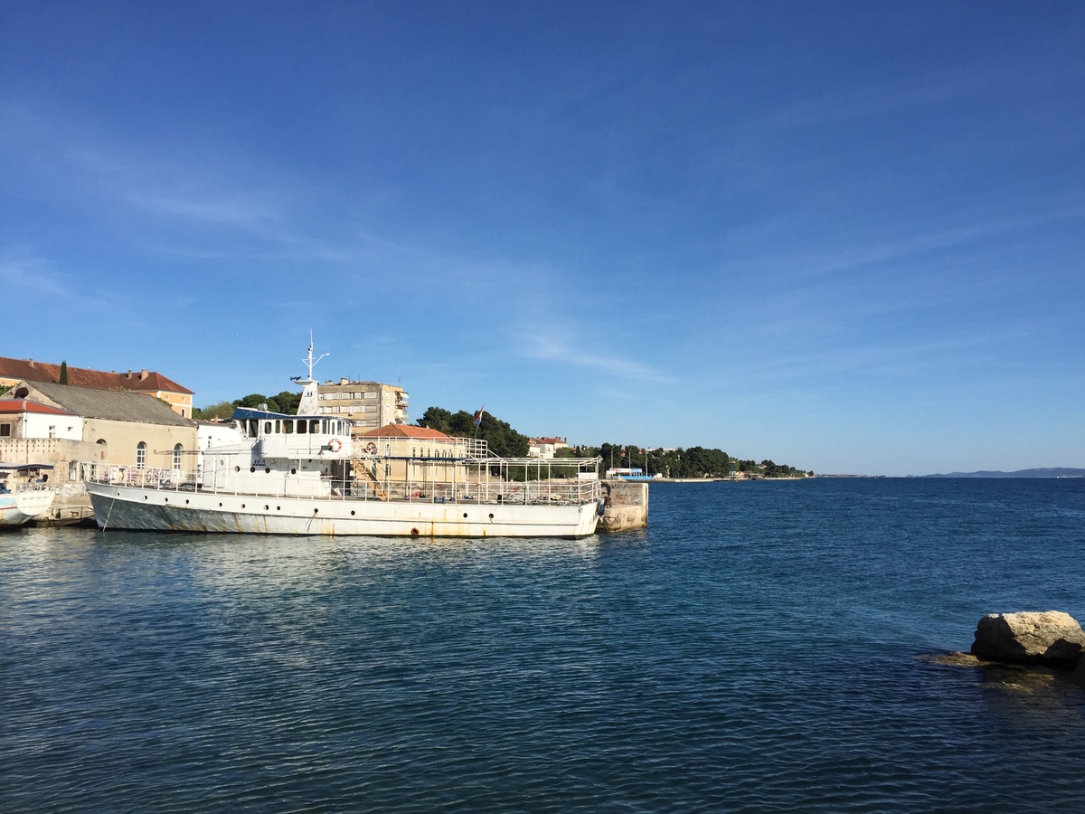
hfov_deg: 61.7
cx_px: 542
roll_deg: -0.2
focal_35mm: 29
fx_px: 909
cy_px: 407
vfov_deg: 48.2
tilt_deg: +5.3
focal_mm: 4.15
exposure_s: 1/2825
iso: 32
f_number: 2.2
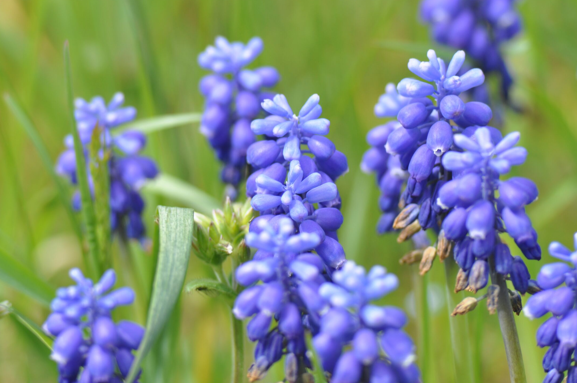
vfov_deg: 3.9
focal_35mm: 351
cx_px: 301
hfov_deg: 5.9
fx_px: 5619
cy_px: 202
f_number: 8
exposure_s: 1/200
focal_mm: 210
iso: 200
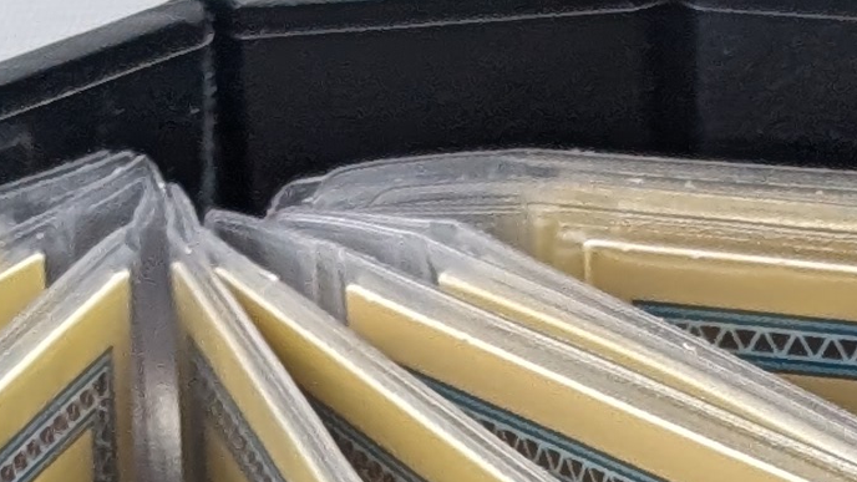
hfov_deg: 6.8
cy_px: 1685
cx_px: 614
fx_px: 7204
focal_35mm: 317
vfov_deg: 3.7
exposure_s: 1/60
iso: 45
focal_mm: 6.9
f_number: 1.68
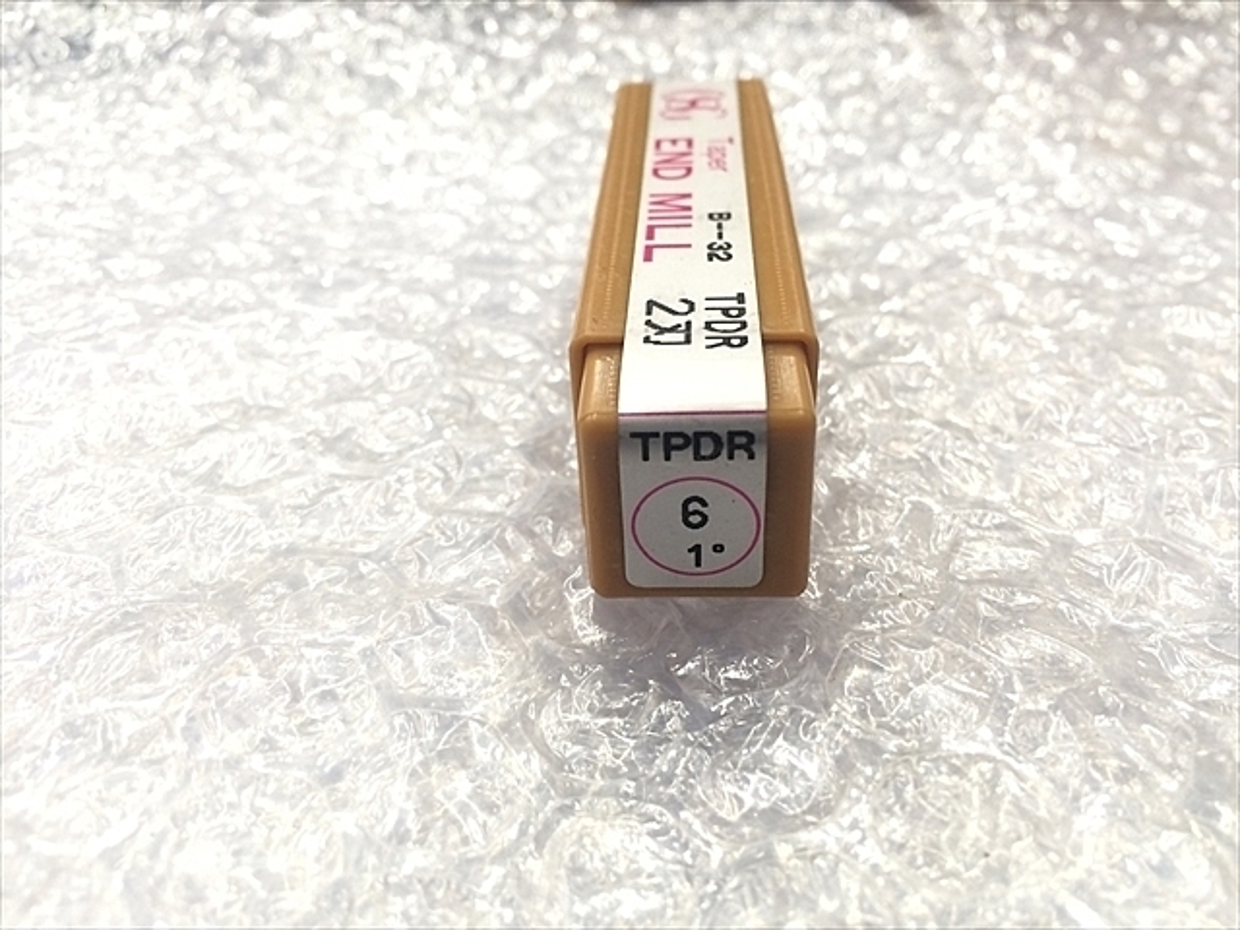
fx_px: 1039
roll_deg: +0.9
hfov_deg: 61.7
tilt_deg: -32.5
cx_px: 620
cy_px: 465
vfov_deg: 48.2
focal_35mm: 29
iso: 100
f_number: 2.2
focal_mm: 4.15
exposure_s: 1/30
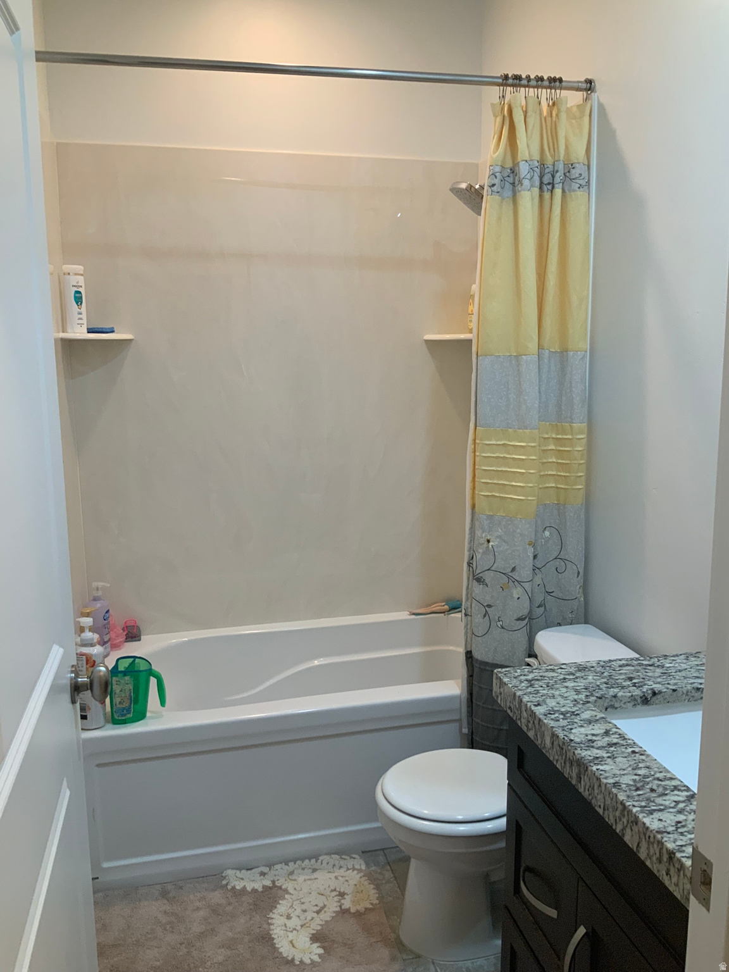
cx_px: 364
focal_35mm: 29
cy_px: 486
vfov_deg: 61.7
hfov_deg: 48.2
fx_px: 814
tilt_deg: -9.8
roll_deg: +0.9
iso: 80
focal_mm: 3
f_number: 1.8
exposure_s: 1/60
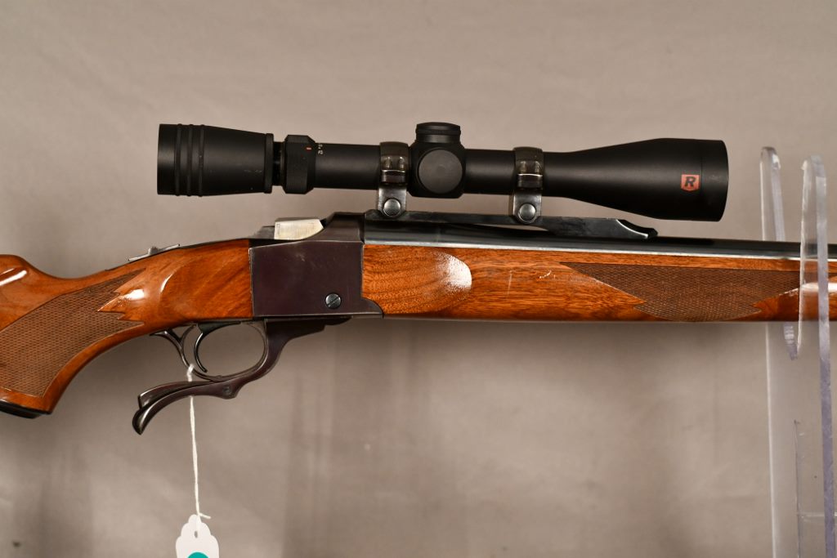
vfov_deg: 15.2
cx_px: 418
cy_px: 279
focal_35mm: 90
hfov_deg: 22.6
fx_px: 2093
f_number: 2.8
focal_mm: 60
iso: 2000
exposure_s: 1/250
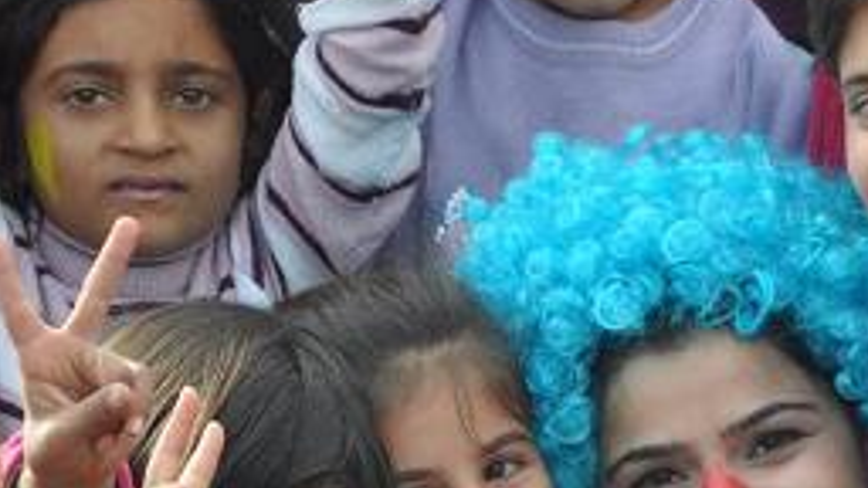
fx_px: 8861
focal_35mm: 385
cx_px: 780
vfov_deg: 3.2
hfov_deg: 5.6
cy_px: 615
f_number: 6.3
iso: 200
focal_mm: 98
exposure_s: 1/160
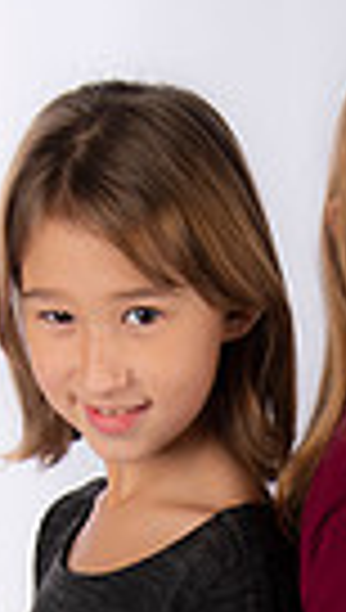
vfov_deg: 12.3
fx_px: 2694
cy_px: 950
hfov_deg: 7.3
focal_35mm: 166
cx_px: 344
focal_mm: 48
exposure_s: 1/200
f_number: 6.3
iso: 100
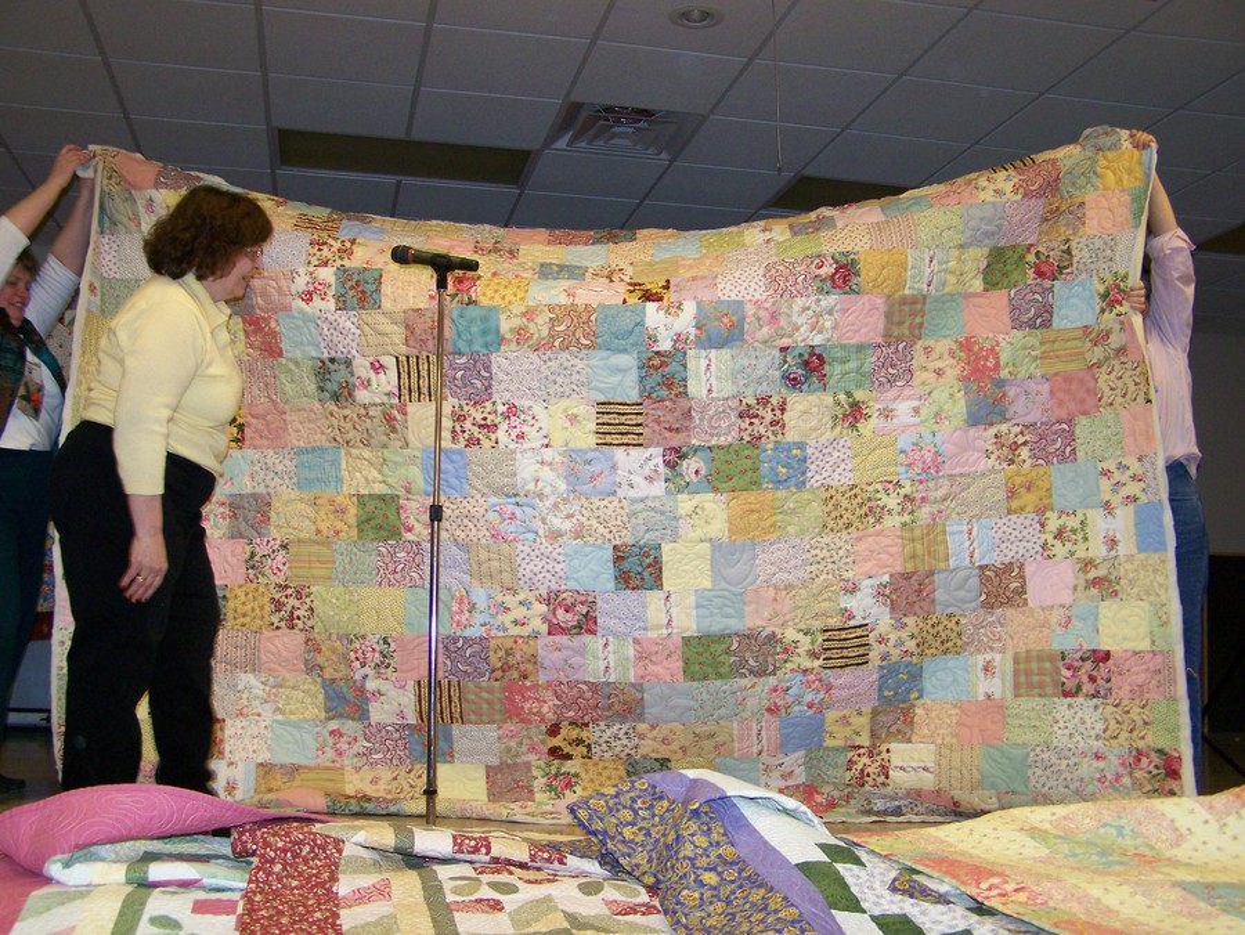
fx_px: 1367
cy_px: 468
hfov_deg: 49.0
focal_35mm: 38
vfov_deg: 37.8
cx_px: 622
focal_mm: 6.3
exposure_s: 1/60
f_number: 2.8
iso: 160
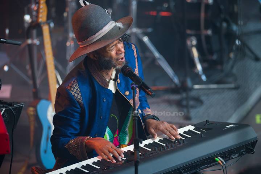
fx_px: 2173
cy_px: 87
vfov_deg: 4.6
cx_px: 130
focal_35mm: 300
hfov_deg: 6.9
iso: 1000
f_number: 2.8
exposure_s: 1/1000
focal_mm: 300
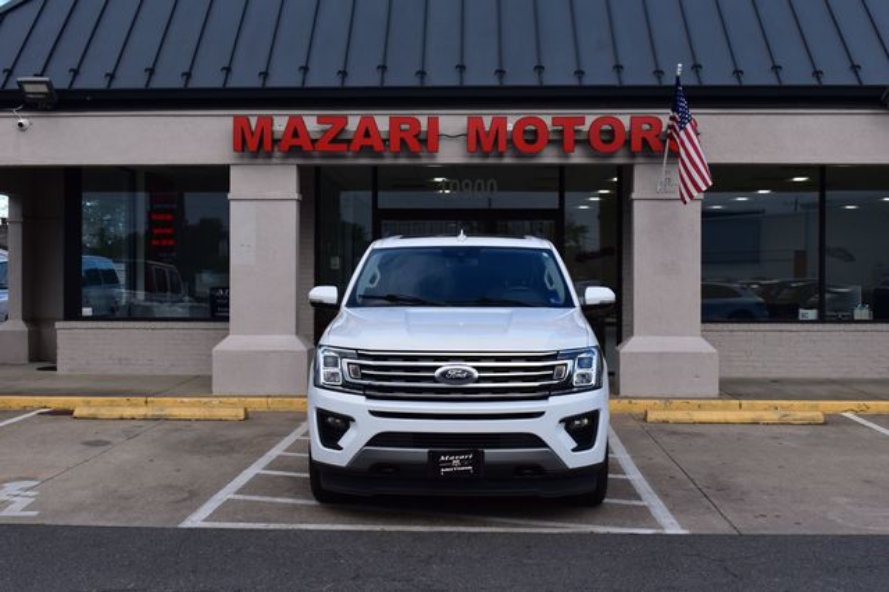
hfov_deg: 43.6
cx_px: 444
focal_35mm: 45
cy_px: 296
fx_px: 1111
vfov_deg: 29.8
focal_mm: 30
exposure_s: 1/320
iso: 400
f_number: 10
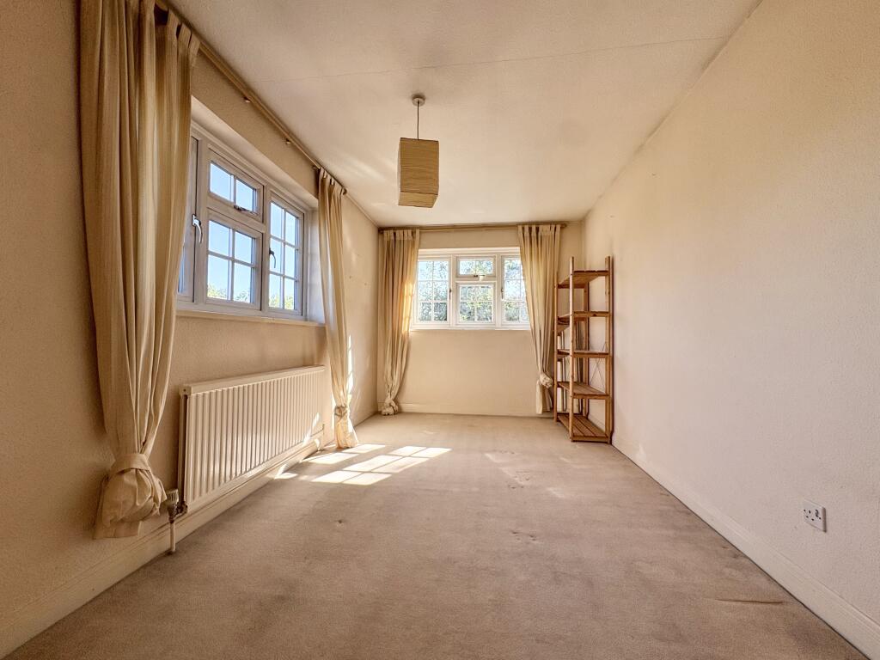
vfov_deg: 85.7
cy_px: 330
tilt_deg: +1.9
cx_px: 440
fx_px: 356
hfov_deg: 102.1
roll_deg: +0.6
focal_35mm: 14
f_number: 2.2
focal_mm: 2.22
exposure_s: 1/359
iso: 64
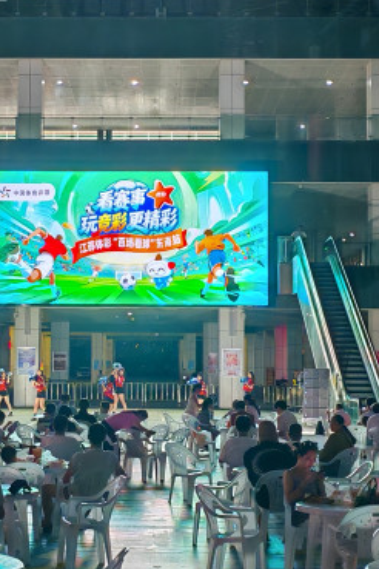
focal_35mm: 69
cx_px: 137
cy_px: 286
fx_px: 1090
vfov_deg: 29.2
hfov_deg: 19.7
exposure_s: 1/100
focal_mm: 5.52
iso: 160
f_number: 1.95
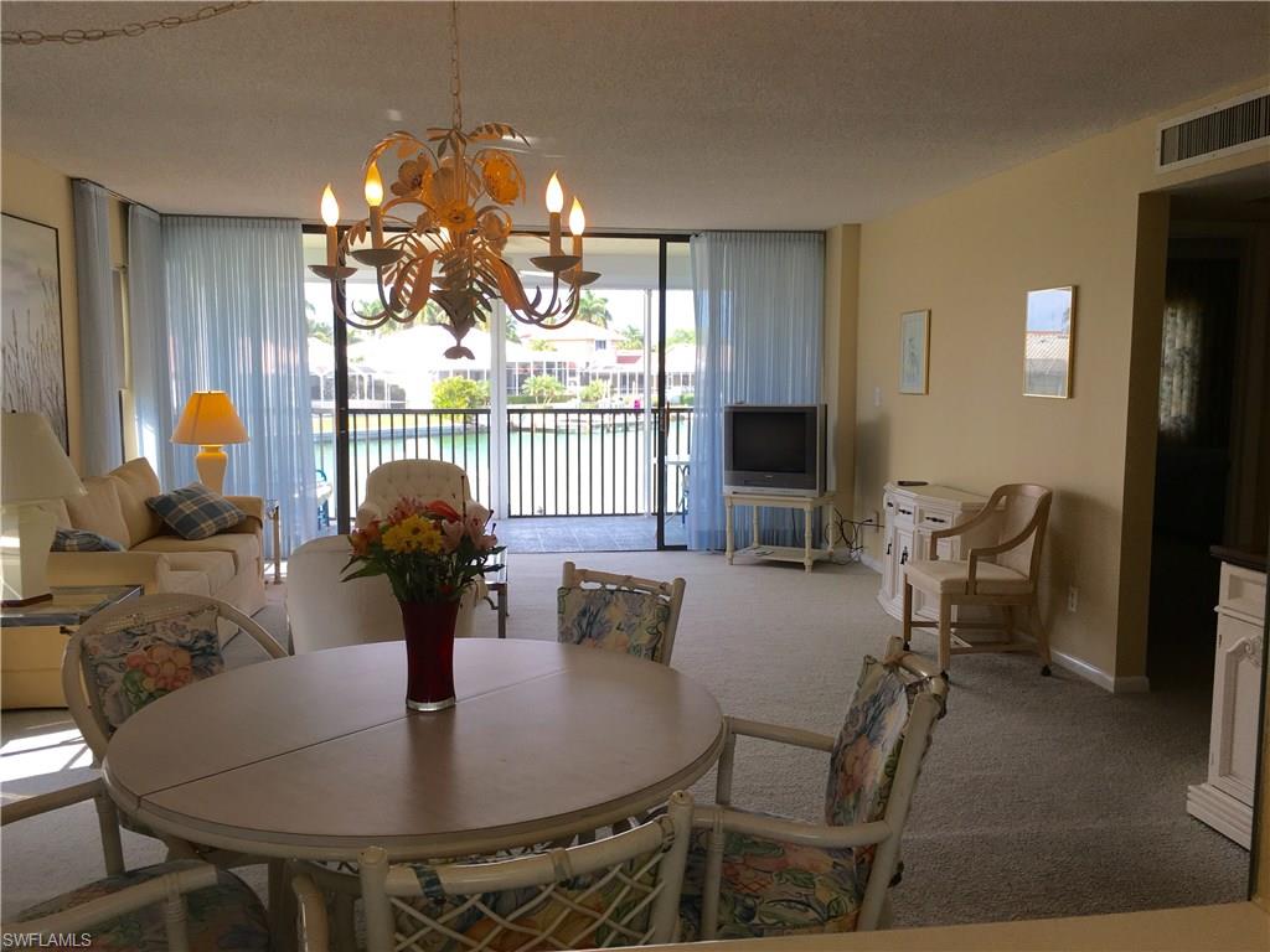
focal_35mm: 29
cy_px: 476
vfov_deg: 48.2
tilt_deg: -5.1
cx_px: 635
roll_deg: -1.0
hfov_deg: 61.7
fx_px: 1064
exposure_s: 1/120
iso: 25
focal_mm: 4.15
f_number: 2.2
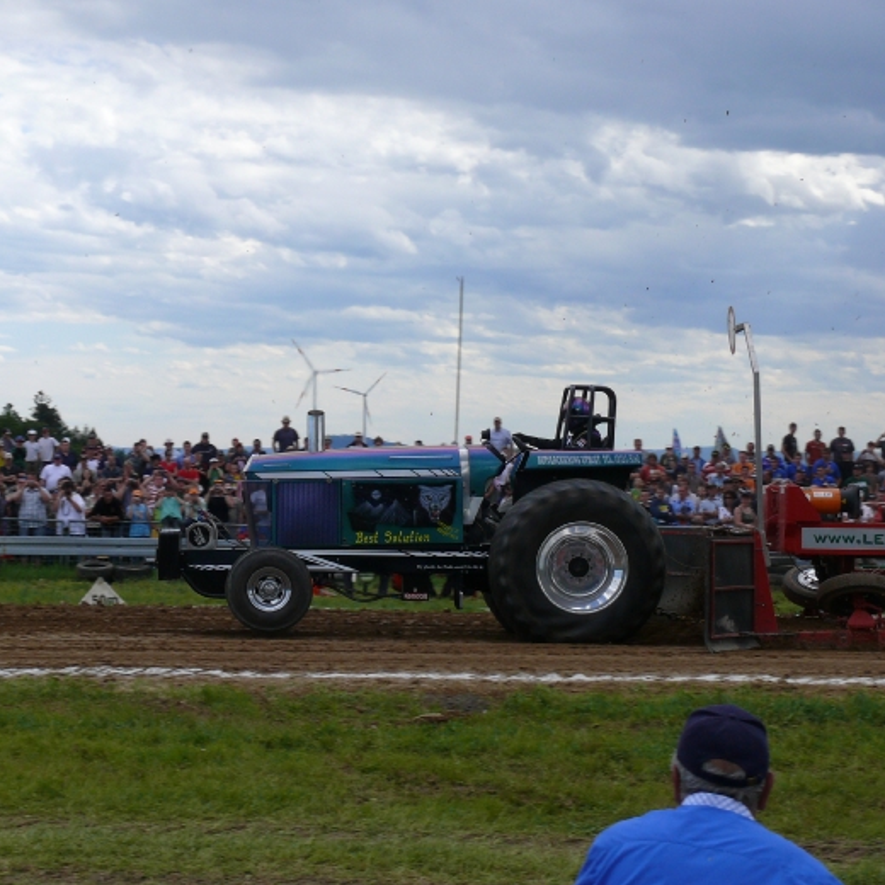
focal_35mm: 87
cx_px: 279
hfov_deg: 19.9
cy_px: 436
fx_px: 2516
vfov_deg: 19.9
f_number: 5.6
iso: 100
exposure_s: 1/320
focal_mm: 13.6
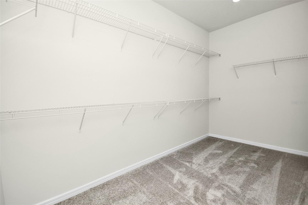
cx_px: 154
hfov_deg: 100.4
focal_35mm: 15
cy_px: 102
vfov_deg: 77.3
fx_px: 128
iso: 640
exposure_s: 1/60
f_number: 11
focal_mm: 10
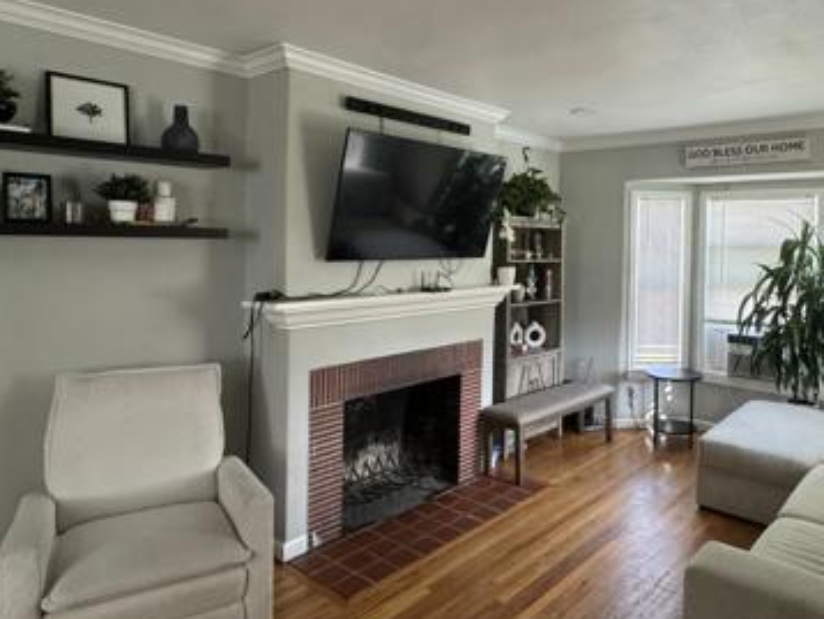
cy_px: 246
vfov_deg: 54.5
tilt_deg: -1.9
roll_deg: -1.6
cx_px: 529
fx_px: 595
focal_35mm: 25
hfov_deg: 68.0
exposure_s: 1/99
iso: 320
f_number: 2.2
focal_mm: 2.22
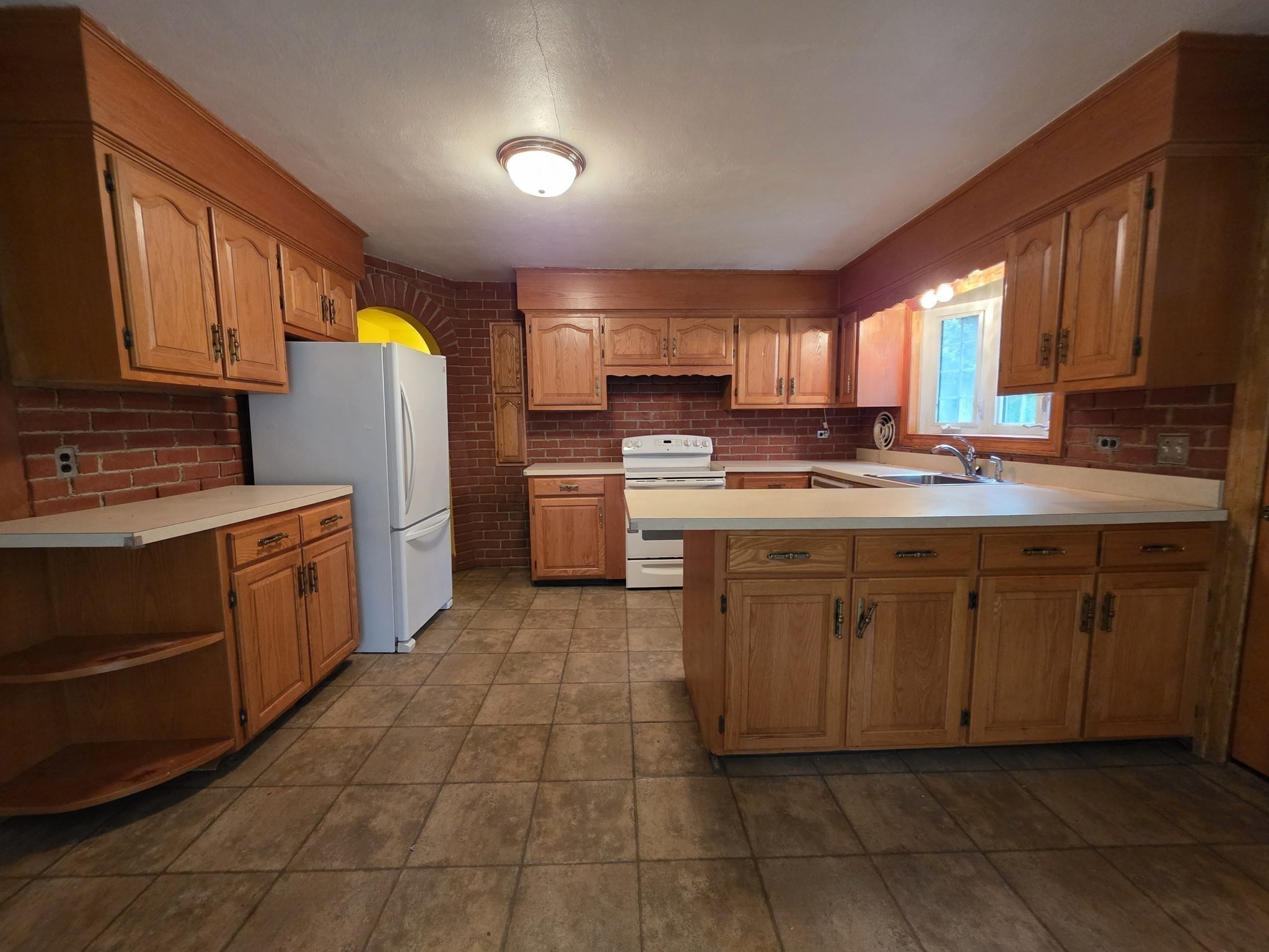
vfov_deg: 89.9
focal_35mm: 13
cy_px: 476
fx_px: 477
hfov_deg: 106.2
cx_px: 634
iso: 640
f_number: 1.9
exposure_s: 1/60
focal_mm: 2.2
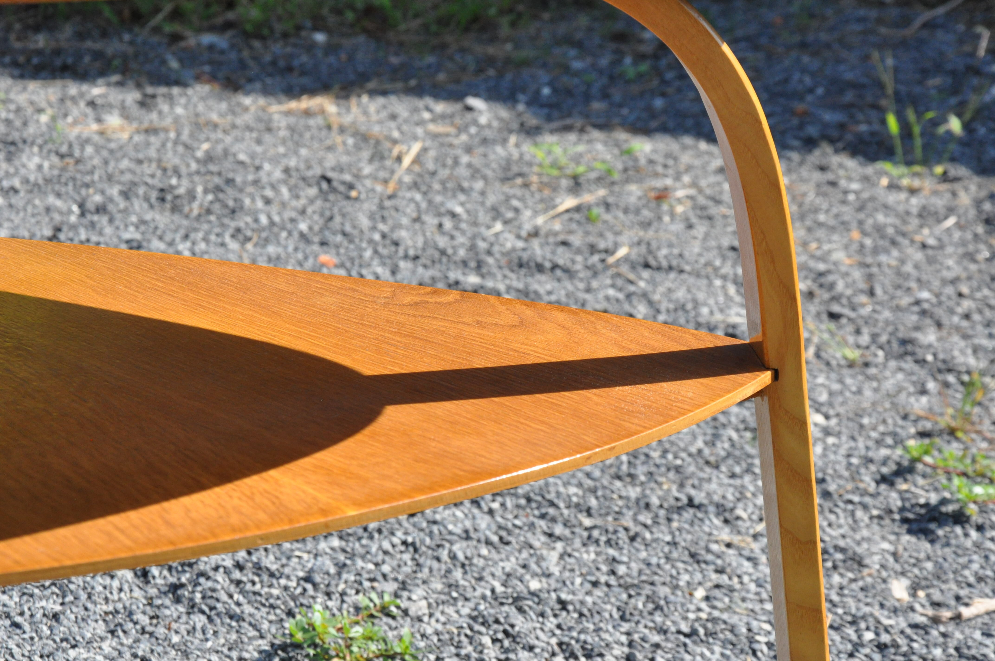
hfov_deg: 19.5
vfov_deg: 13.0
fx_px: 2899
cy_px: 330
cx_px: 498
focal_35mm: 105
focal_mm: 70
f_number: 11
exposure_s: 1/500
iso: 800
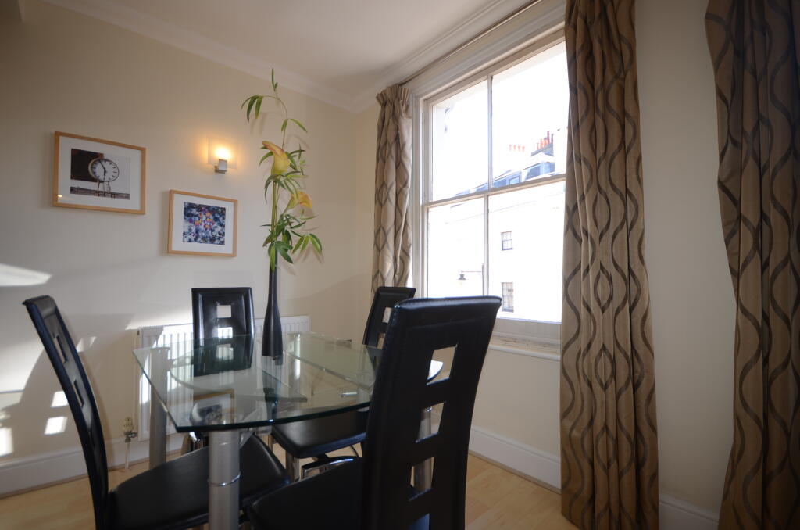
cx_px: 400
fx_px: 333
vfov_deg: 77.1
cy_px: 265
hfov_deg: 100.5
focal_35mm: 15
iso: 180
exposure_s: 1/100
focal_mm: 10
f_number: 4
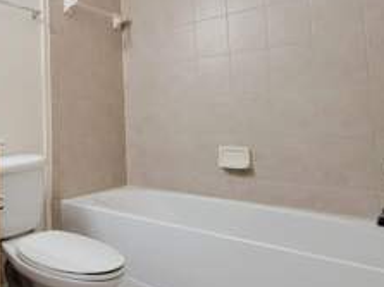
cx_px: 36
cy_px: 95
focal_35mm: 28
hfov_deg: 54.9
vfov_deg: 48.8
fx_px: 310
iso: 160
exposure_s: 1/60
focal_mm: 2.2
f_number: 2.2
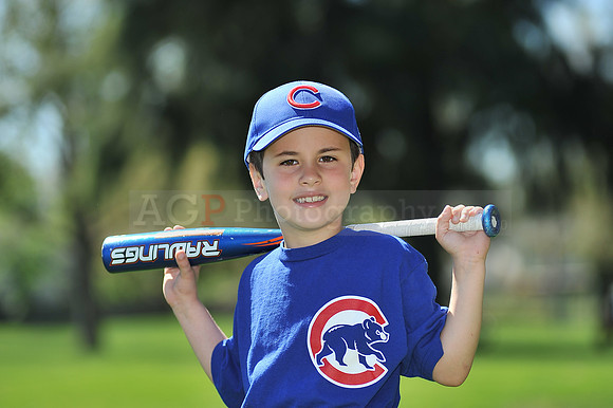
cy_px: 204
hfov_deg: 11.4
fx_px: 3063
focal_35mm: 180
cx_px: 306
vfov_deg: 7.6
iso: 200
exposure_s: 1/1250
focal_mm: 180
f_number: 4.5
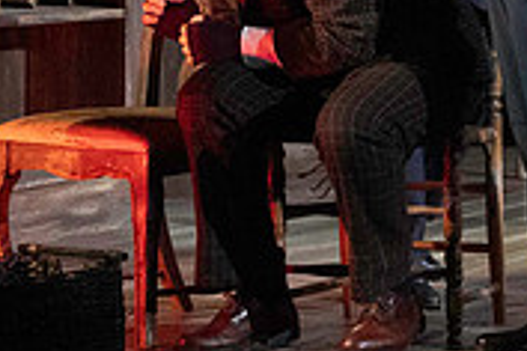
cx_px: 265
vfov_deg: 1.3
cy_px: -64
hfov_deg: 1.9
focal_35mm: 1092
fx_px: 15984
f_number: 11
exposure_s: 1/320
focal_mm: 333
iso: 16000
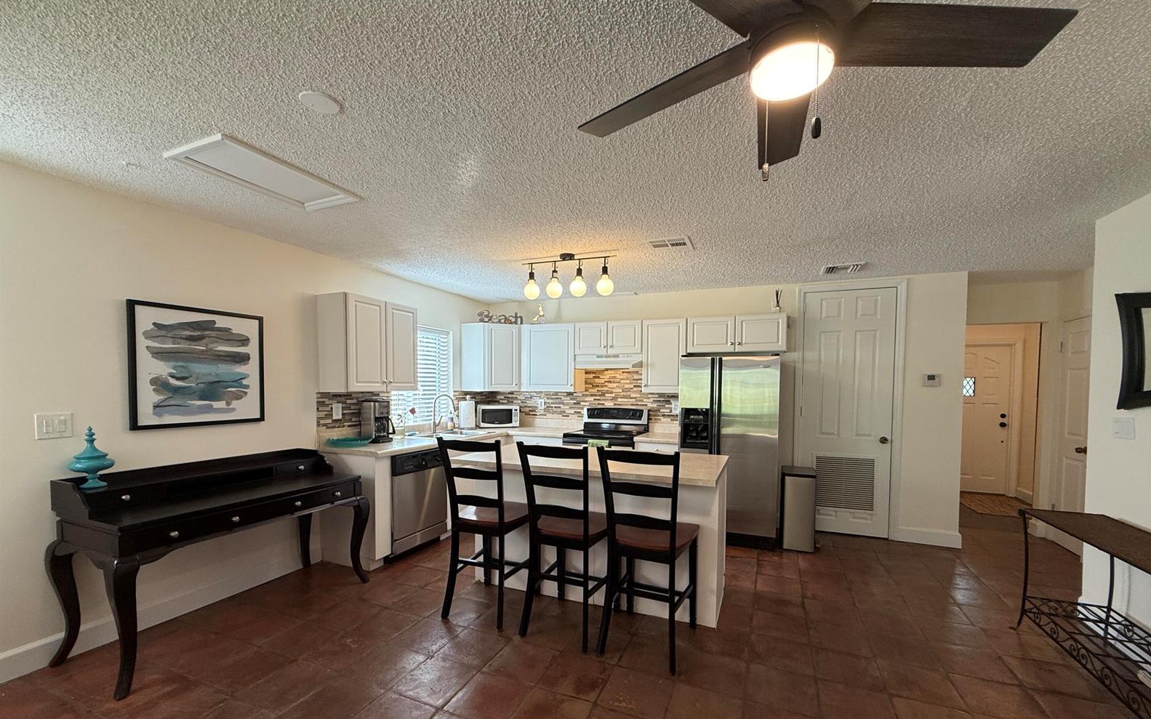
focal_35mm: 15
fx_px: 470
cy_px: 406
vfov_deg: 74.4
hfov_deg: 101.5
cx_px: 581
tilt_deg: -1.0
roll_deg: +0.2
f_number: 2.2
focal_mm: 2.22
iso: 80
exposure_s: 1/120
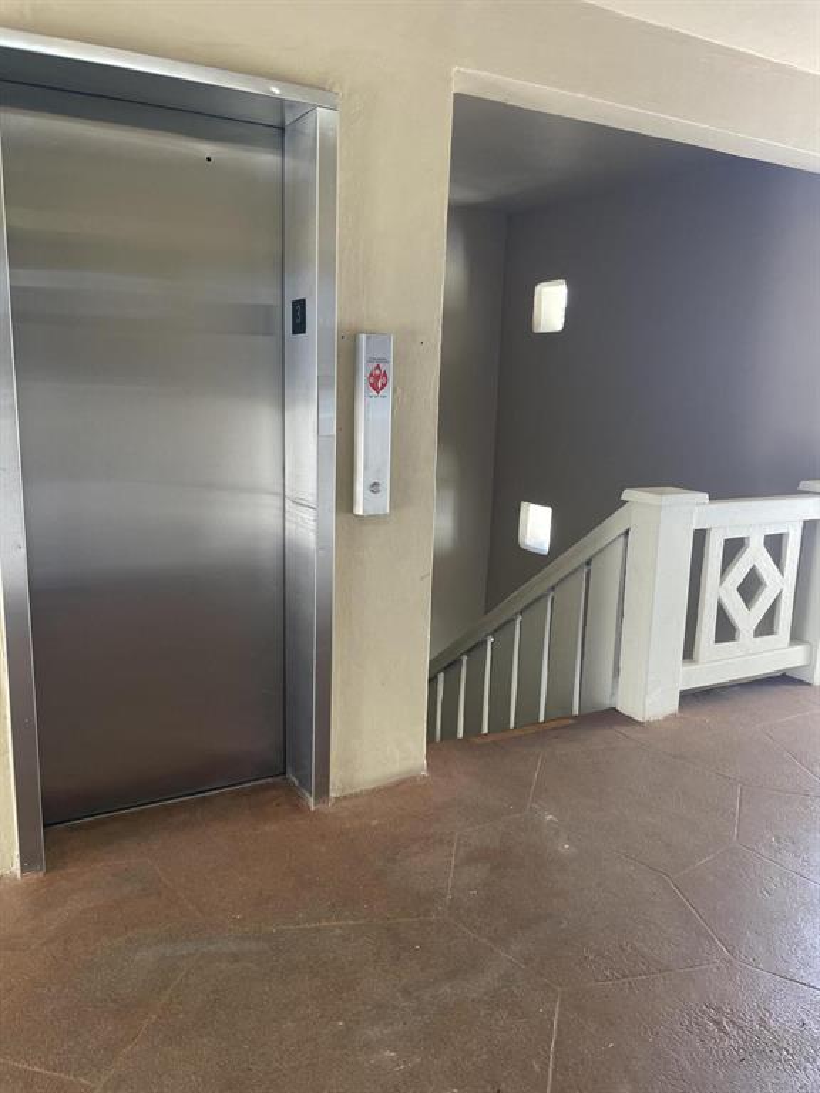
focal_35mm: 26
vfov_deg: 67.3
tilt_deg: -13.1
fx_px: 821
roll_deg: -1.7
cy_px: 546
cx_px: 410
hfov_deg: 53.1
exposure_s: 1/121
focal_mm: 4.2
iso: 125
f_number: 1.6
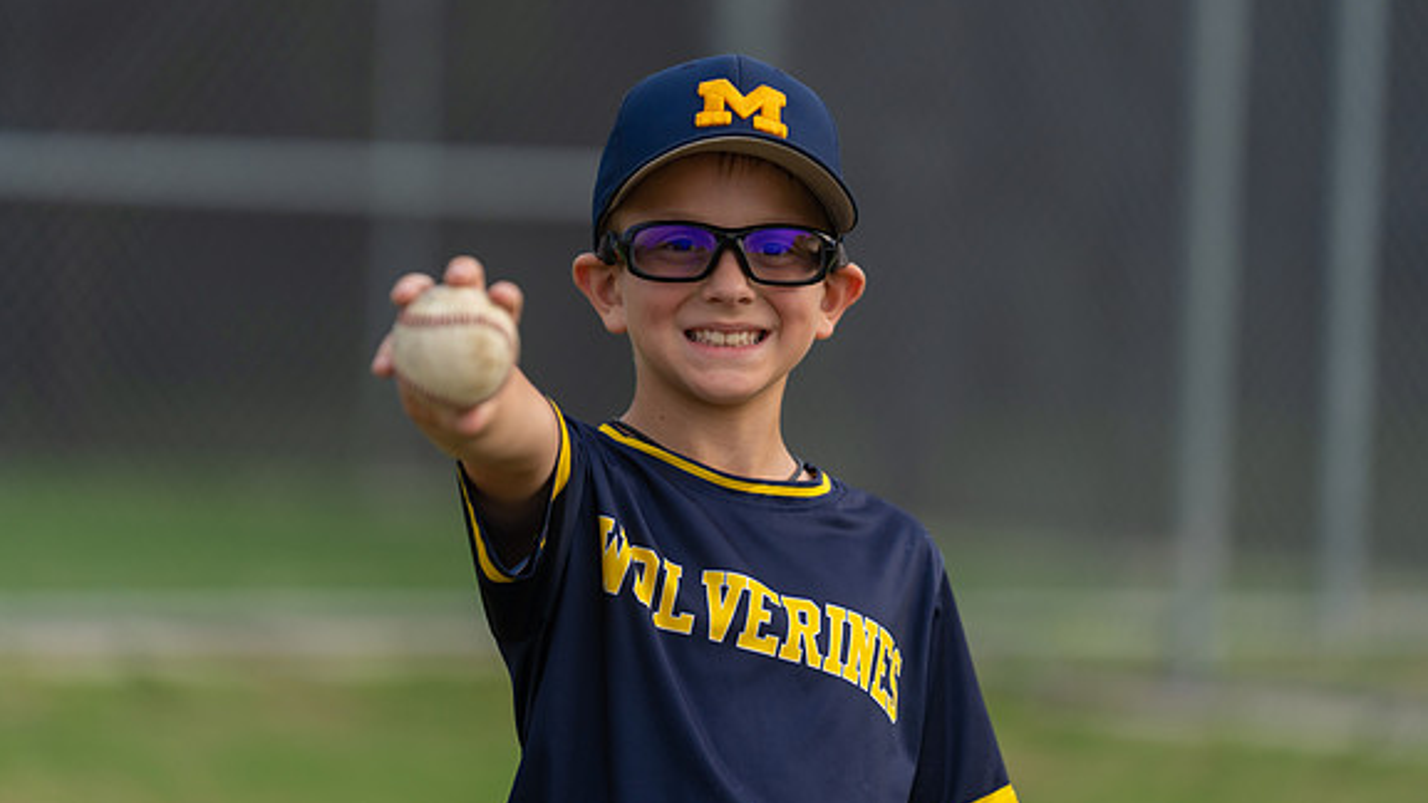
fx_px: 7989
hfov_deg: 10.2
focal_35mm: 211
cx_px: 712
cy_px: 328
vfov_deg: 5.8
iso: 250
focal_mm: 200
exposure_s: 1/320
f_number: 2.8
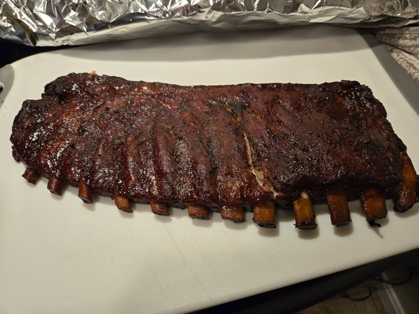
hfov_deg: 73.9
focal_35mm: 23
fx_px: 278
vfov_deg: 58.9
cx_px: 210
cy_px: 157
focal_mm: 5.4
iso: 400
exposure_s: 1/120
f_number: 1.8
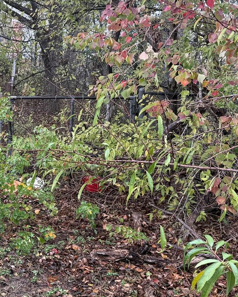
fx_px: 581
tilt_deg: -10.2
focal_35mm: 66
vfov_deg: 28.6
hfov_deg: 22.1
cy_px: 120
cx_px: -12
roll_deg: -2.0
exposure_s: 1/228
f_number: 1.78
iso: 100
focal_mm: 6.76
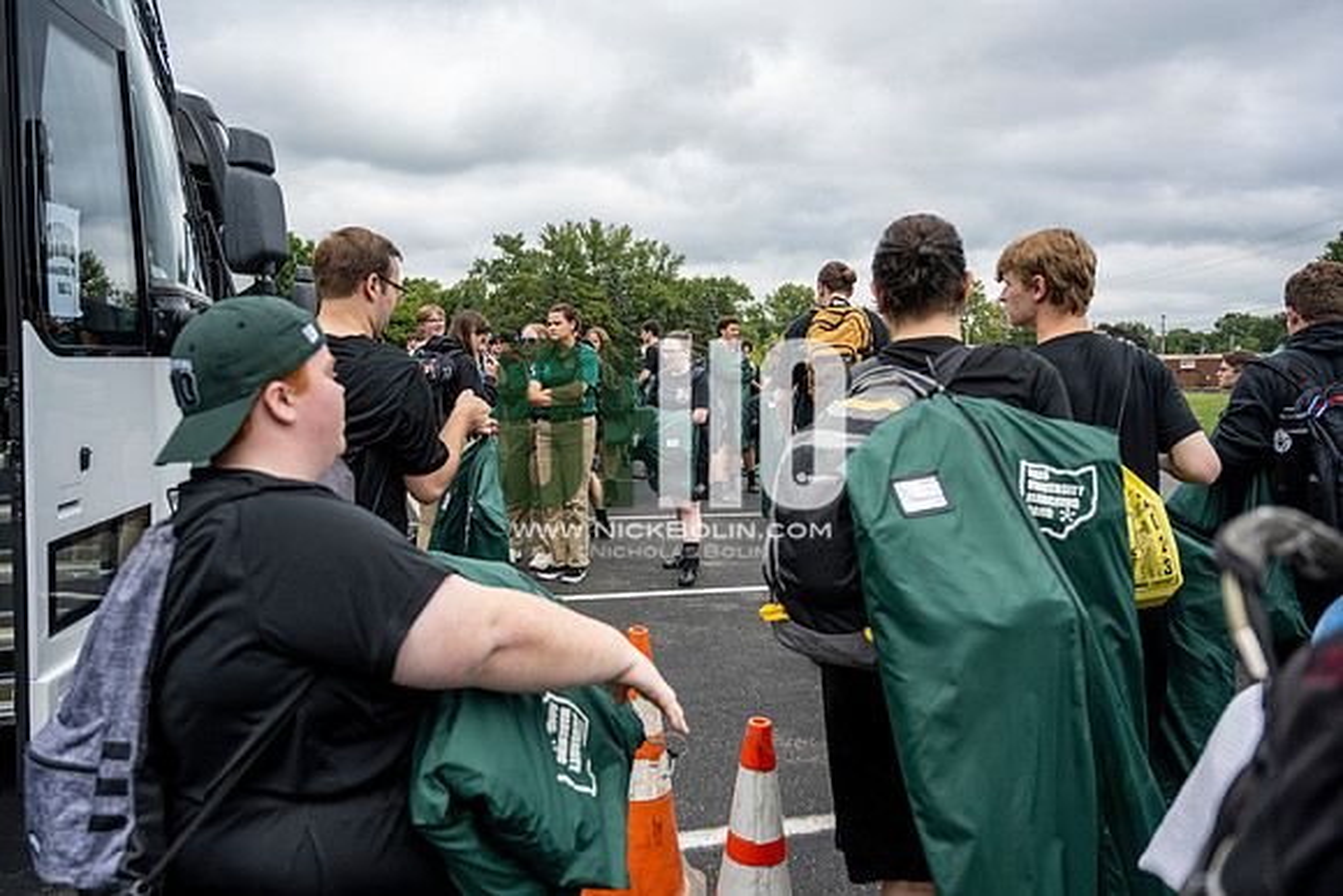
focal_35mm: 28
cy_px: 448
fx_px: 1045
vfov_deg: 46.4
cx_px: 672
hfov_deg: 65.5
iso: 800
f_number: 4
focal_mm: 28
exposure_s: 1/4000
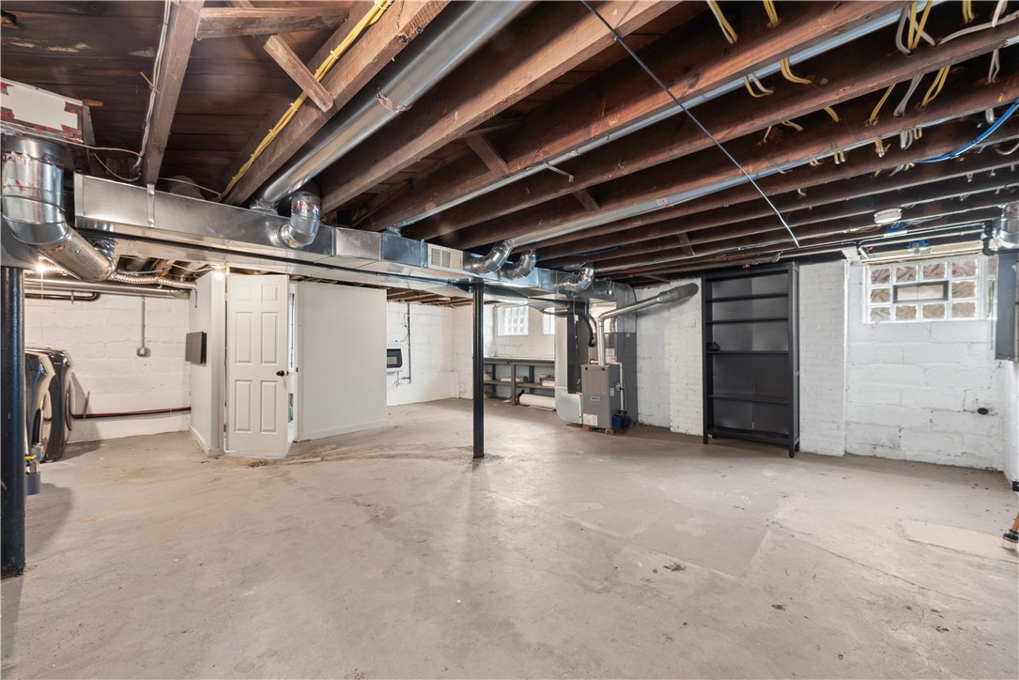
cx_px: 510
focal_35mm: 14
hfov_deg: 104.2
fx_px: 396
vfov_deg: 81.2
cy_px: 340
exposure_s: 1/3.33
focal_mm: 14
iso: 50
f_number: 11
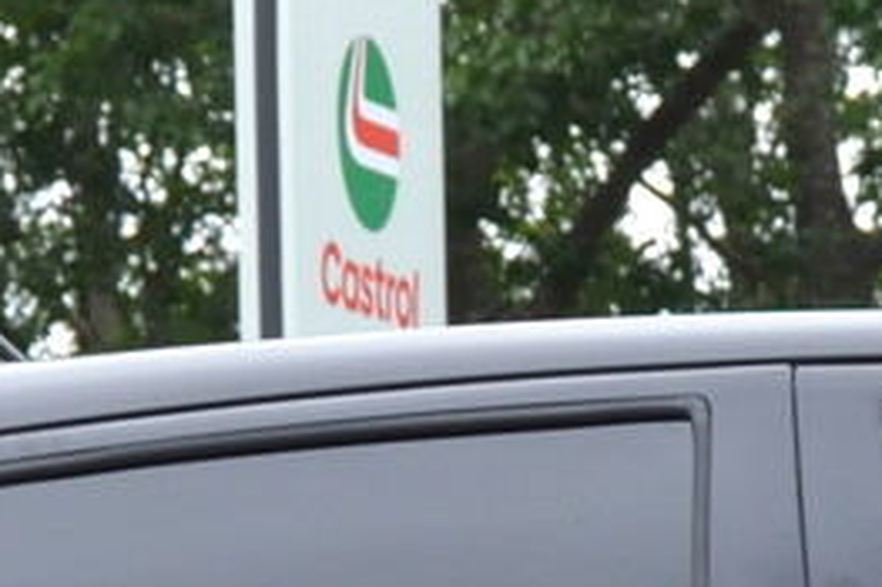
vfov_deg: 4.7
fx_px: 6978
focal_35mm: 285
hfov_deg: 7.1
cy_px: 1355
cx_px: 1254
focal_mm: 26
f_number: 5.6
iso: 100
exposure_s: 1/125
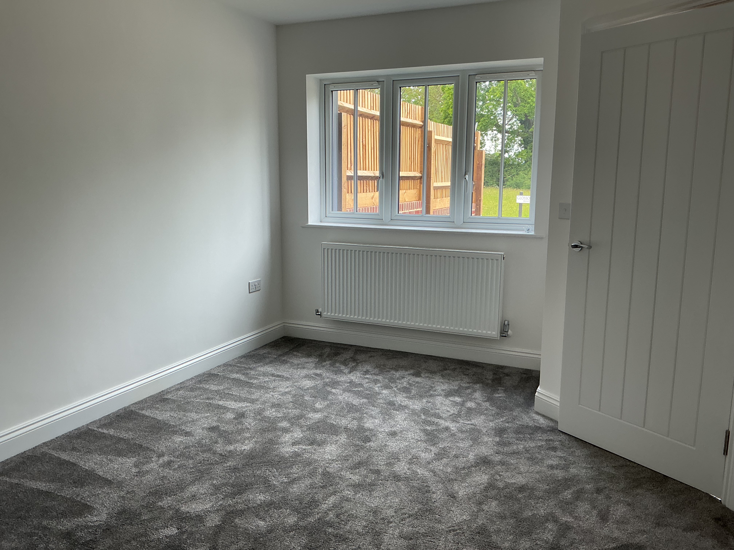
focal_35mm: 29
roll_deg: +0.0
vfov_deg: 48.2
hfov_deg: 61.7
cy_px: 275
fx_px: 615
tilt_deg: -9.5
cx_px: 367
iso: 32
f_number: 1.8
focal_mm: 3
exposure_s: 1/120
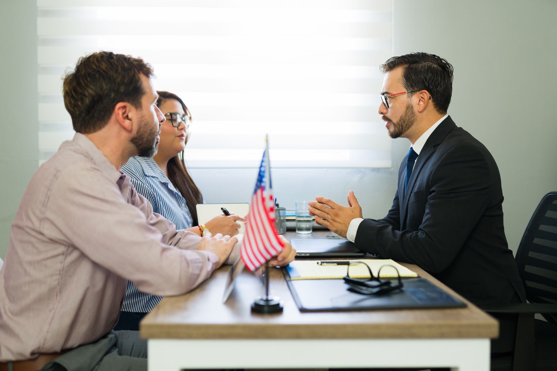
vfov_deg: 37.9
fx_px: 541
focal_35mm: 35
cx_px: 278
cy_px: 186
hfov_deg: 54.4
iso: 500
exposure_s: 1/125
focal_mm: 35
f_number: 1.8
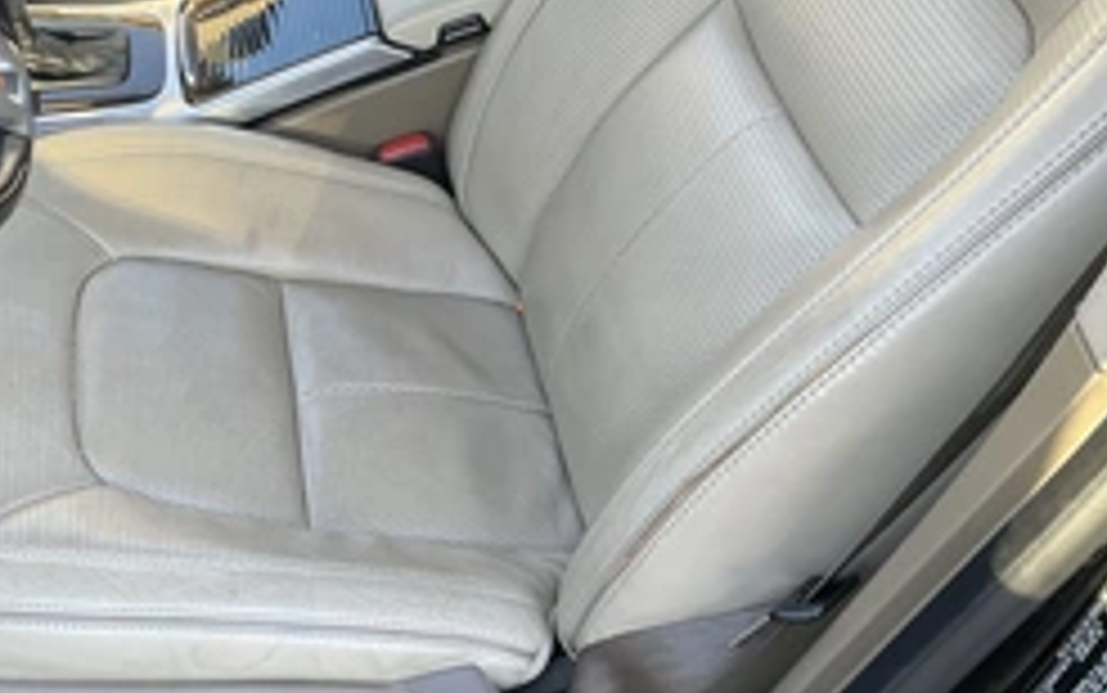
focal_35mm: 50
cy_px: 342
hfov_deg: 39.0
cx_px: 248
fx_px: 1509
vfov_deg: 25.9
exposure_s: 1/122
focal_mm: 3
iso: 32
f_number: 1.8
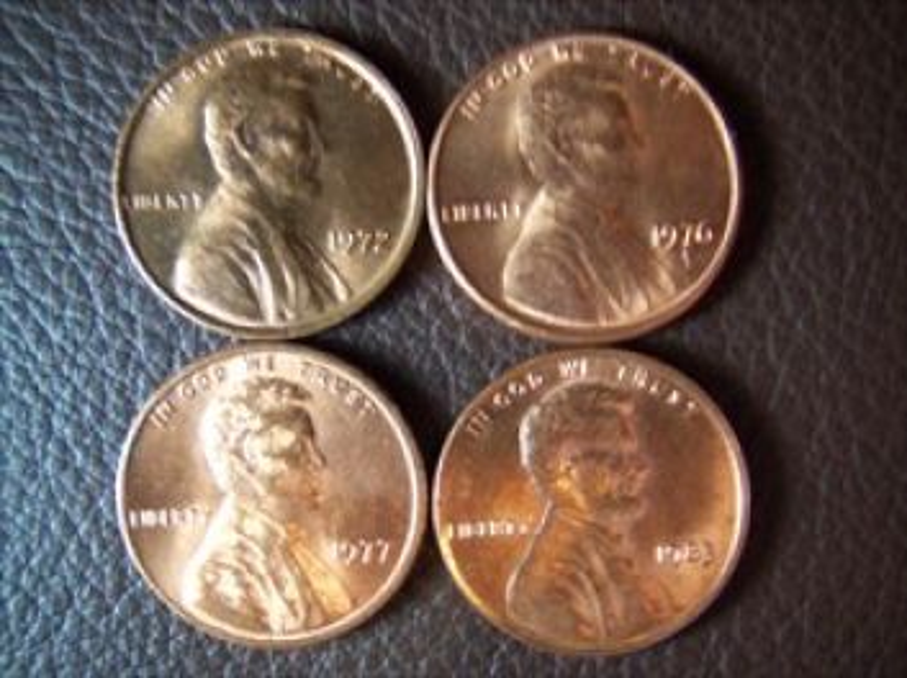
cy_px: 339
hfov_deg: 49.0
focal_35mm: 38
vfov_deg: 37.7
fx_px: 995
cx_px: 454
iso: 200
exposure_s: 1/15
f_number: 3.9
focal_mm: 6.3
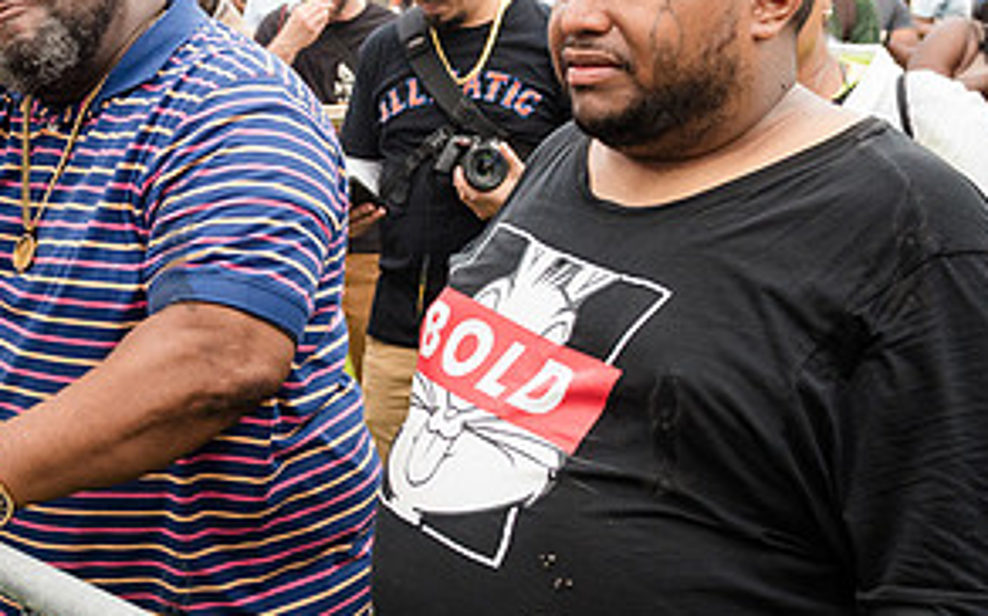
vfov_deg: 18.2
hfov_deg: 28.1
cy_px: 191
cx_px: 140
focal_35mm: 71
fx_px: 1910
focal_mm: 28
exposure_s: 1/500
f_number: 4.5
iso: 1000
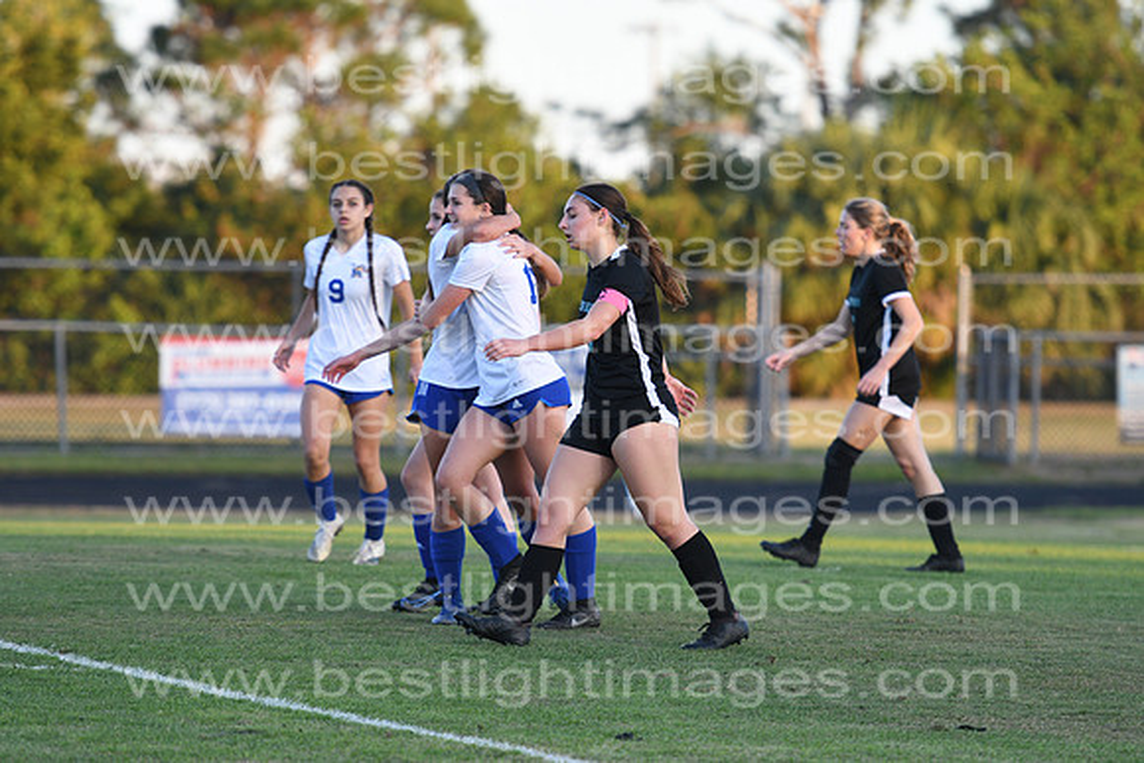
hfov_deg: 7.6
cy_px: 382
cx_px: 572
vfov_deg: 5.1
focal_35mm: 270
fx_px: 8582
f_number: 2.8
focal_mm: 180
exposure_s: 1/800
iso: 400
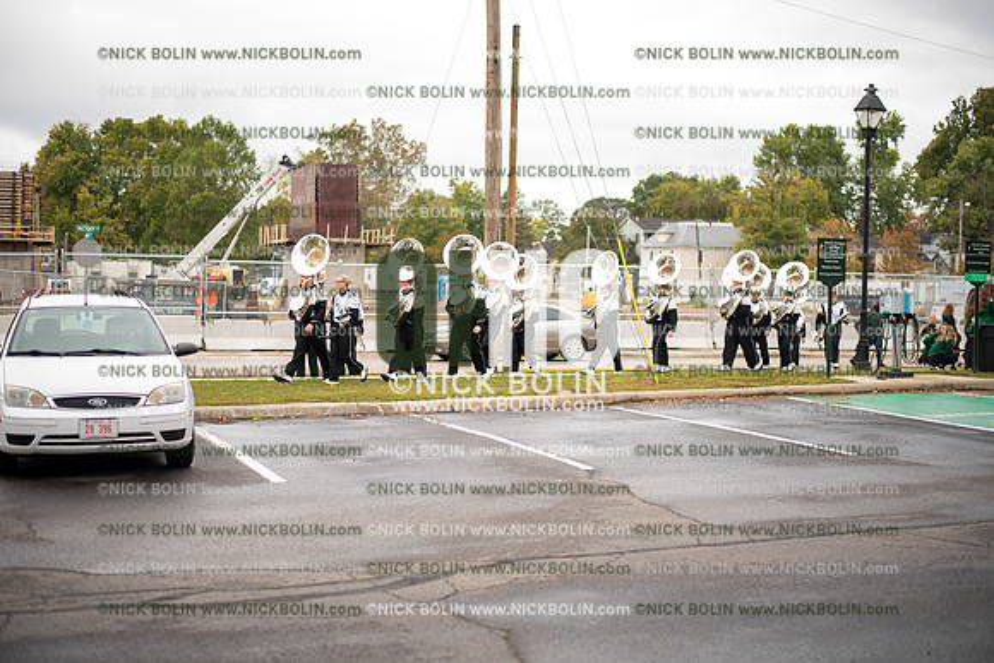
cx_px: 497
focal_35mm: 50
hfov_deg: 39.6
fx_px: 1381
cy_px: 332
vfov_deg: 27.0
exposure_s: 1/100
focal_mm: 50
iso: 100
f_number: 1.8
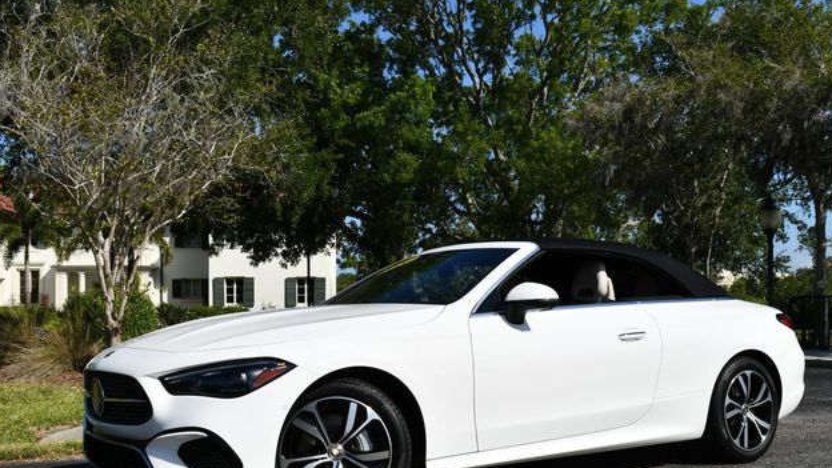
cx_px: 413
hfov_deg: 47.4
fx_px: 949
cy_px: 277
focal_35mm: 43
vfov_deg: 27.7
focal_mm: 20
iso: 100
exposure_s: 1/400
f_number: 10
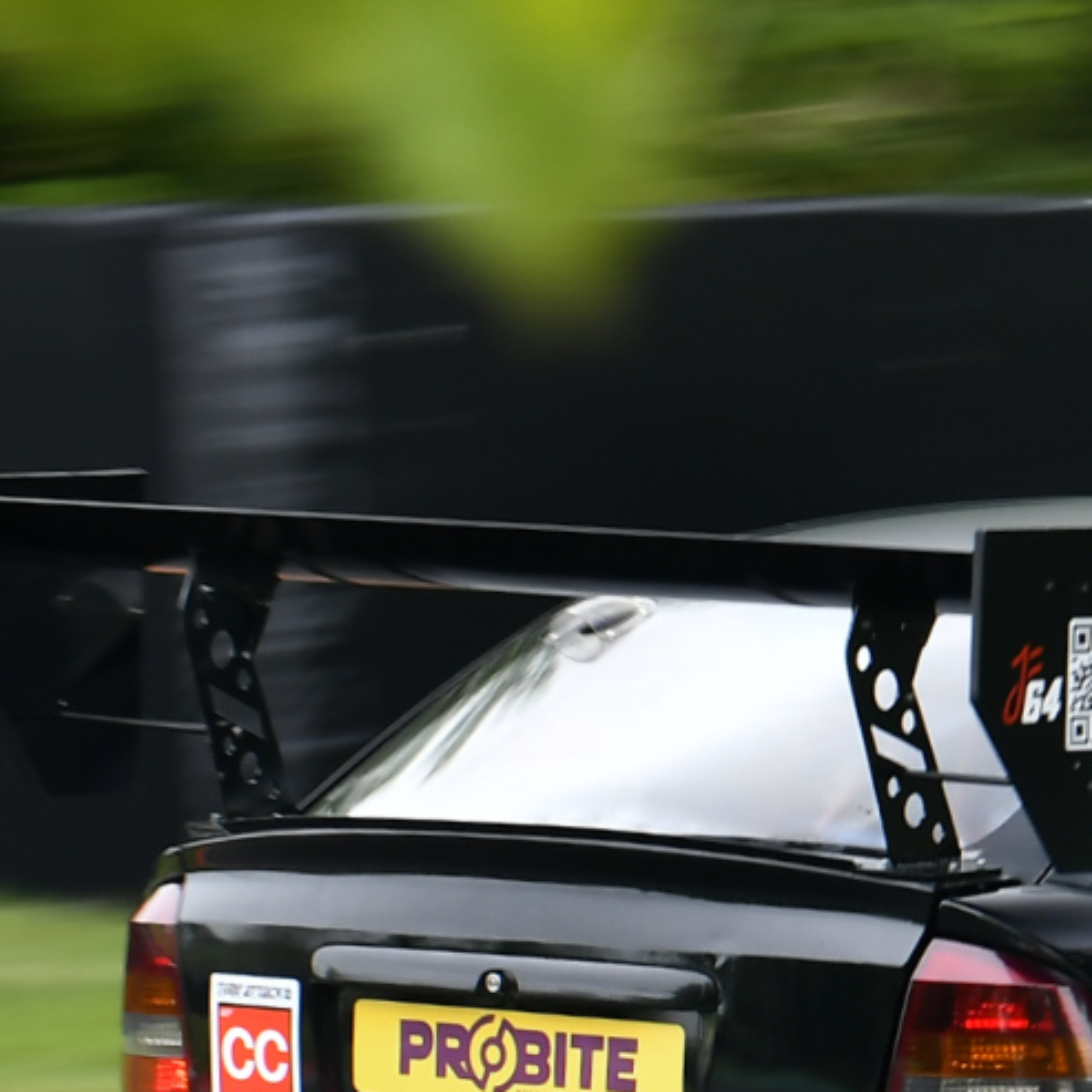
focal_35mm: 699
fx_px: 24938
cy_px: 993
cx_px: 1039
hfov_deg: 2.5
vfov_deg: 2.5
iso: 280
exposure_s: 1/60
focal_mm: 135
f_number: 6.3
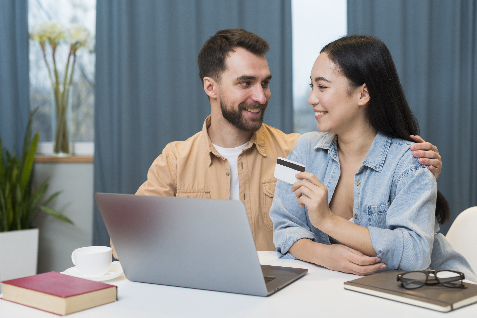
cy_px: 159
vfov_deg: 27.0
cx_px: 238
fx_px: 663
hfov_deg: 39.6
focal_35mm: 50
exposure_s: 1/160
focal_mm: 50
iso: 200
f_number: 3.2
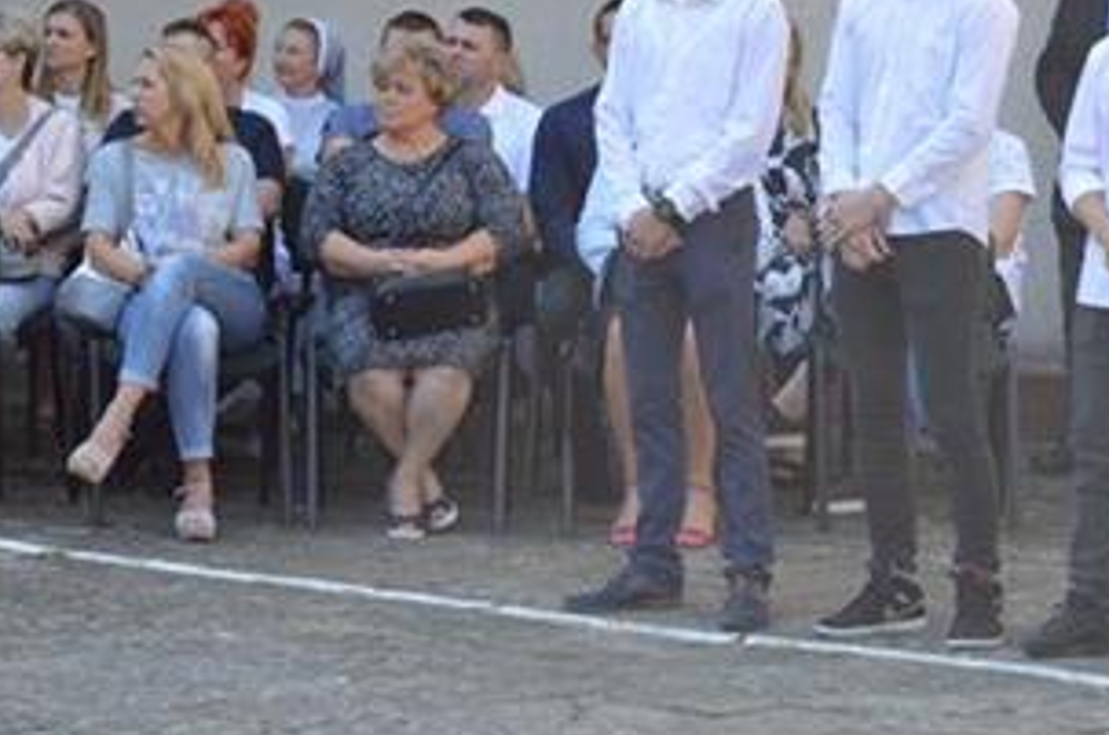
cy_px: 223
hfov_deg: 11.6
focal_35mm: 177
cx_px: 304
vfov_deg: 7.7
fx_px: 5446
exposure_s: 1/500
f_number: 5.6
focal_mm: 55
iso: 1000
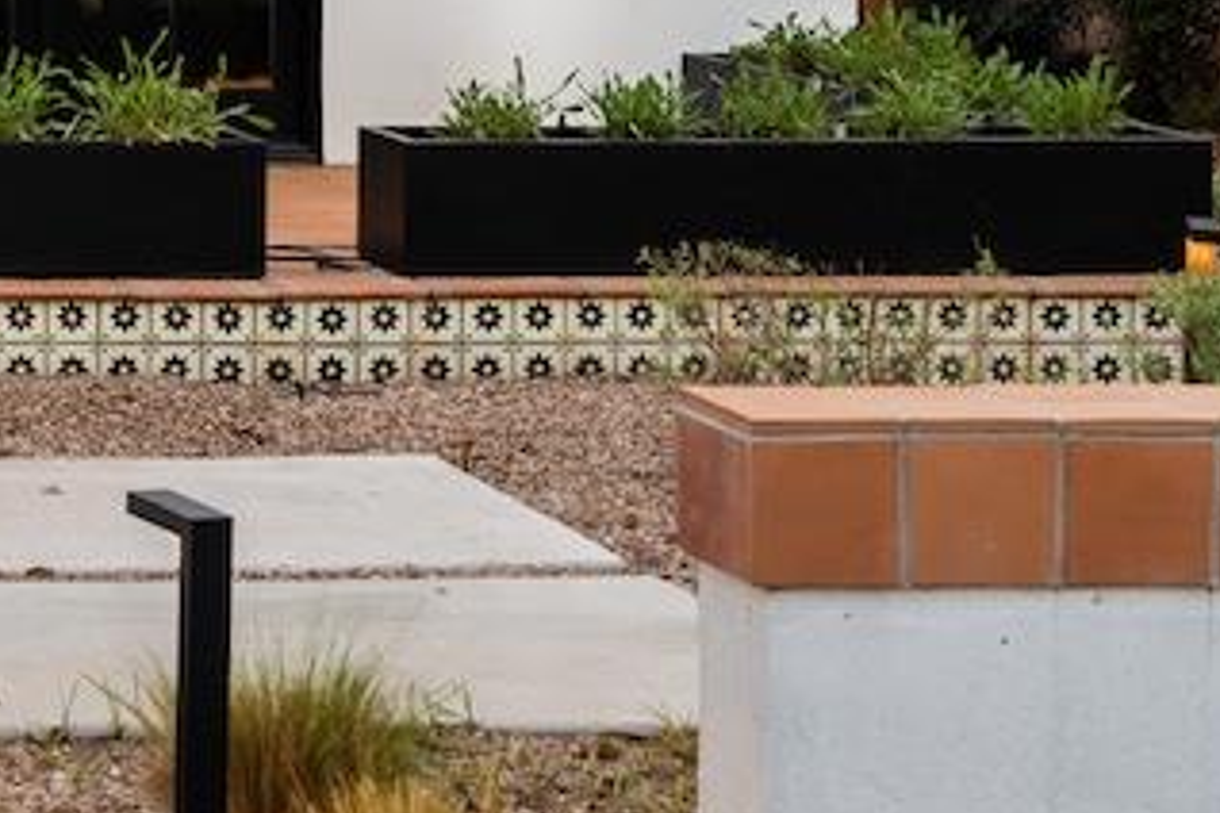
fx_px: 4473
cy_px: -215
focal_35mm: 132
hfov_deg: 14.1
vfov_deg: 10.2
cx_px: -844
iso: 320
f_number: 8
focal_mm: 35
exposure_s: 1/5
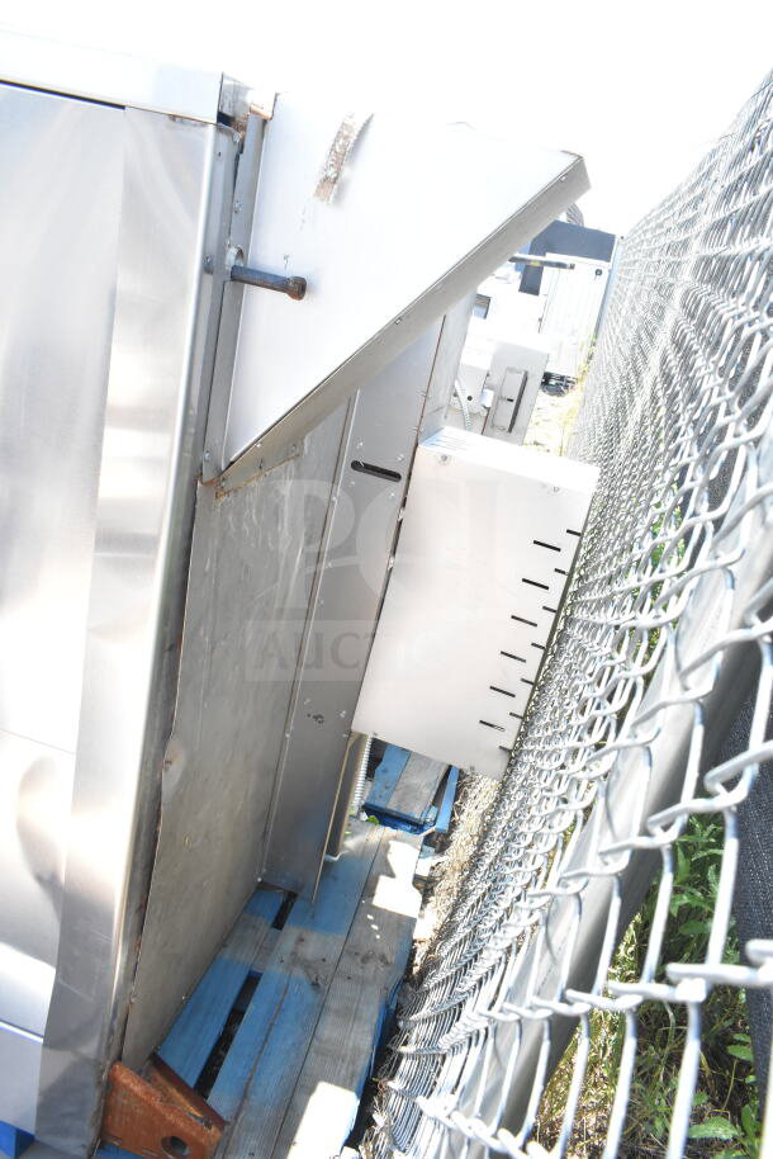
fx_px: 869
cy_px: 580
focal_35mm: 27
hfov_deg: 48.0
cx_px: 386
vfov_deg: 67.4
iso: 1600
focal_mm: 18
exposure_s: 1/320
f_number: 9
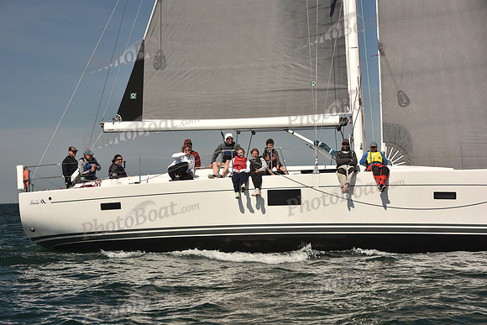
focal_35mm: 90
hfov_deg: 22.6
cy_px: 162
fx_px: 1218
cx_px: 244
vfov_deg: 15.2
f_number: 8
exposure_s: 1/640
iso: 250
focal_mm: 90
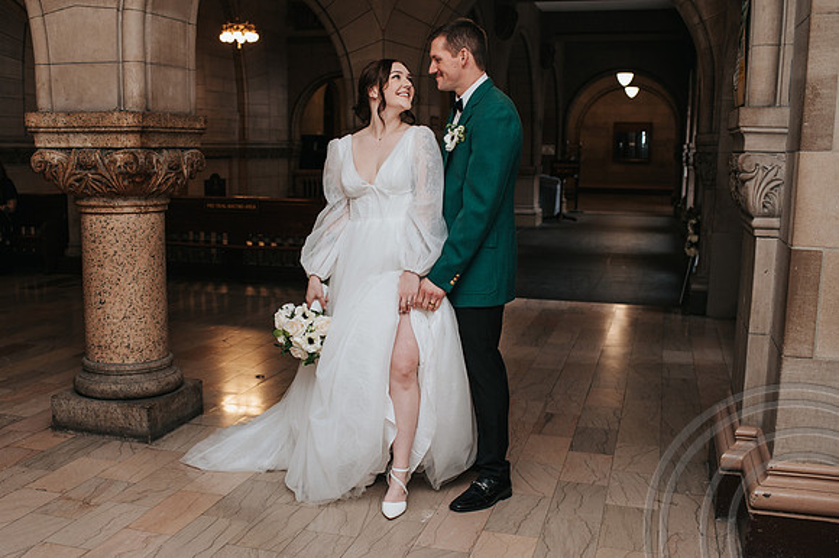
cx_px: 368
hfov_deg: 48.9
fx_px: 919
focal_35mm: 39
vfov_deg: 33.7
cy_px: 315
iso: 800
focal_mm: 35
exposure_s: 1/200
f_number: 3.2
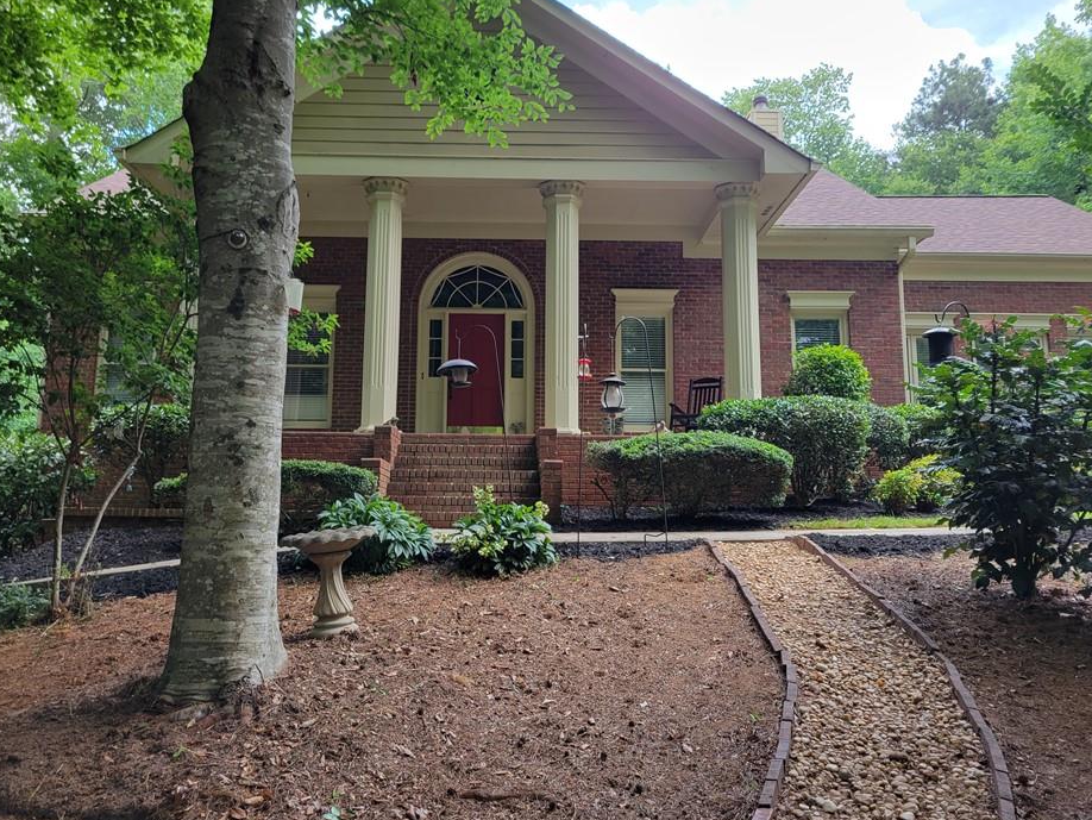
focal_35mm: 29
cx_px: 522
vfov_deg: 48.2
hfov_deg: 61.6
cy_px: 371
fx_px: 915
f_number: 1.8
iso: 40
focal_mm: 5.4
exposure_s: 1/141
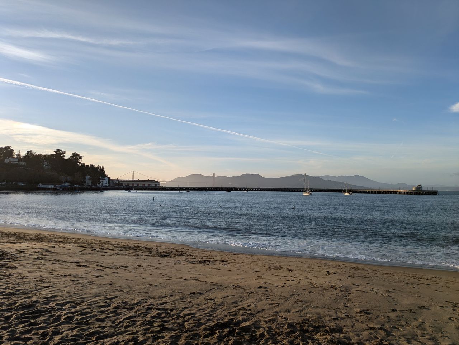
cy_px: 172
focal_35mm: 25
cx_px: 230
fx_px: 332
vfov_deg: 54.9
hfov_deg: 69.4
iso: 48
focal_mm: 5.43
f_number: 1.89
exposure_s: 1/2294
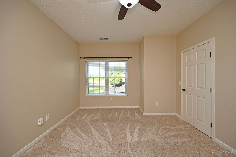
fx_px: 92
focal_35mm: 14
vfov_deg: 81.2
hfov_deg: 104.3
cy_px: 78
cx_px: 118
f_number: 5
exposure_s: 1/80
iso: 200
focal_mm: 14
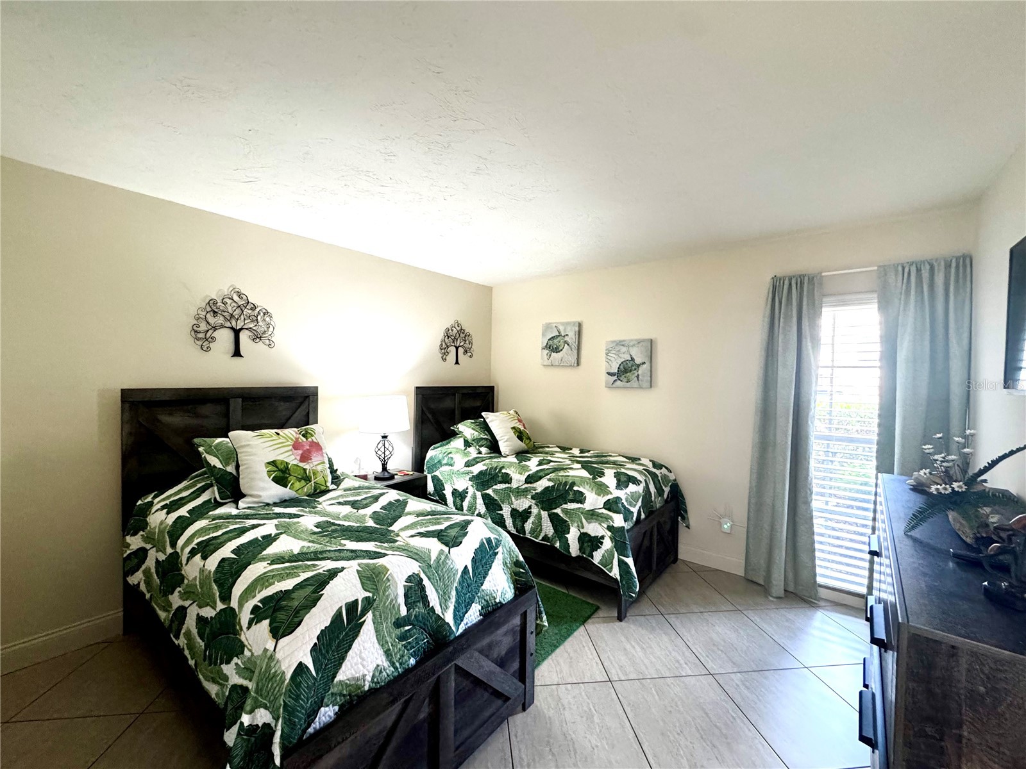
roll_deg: -0.9
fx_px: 415
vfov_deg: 85.7
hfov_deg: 102.1
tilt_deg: -1.5
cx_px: 513
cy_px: 384
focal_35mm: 14
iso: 320
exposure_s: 1/60
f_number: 2.2
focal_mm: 2.22
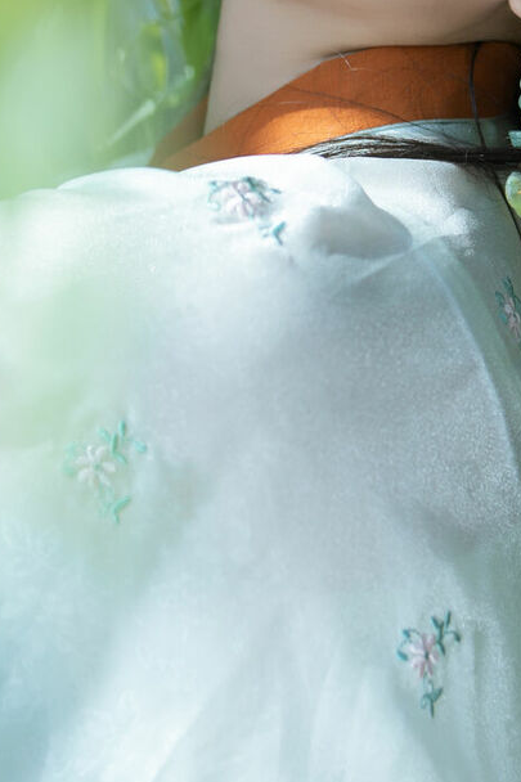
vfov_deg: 7.2
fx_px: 6190
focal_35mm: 285
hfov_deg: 4.8
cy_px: 271
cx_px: 152
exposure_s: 1/640
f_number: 2.8
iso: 100
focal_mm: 110
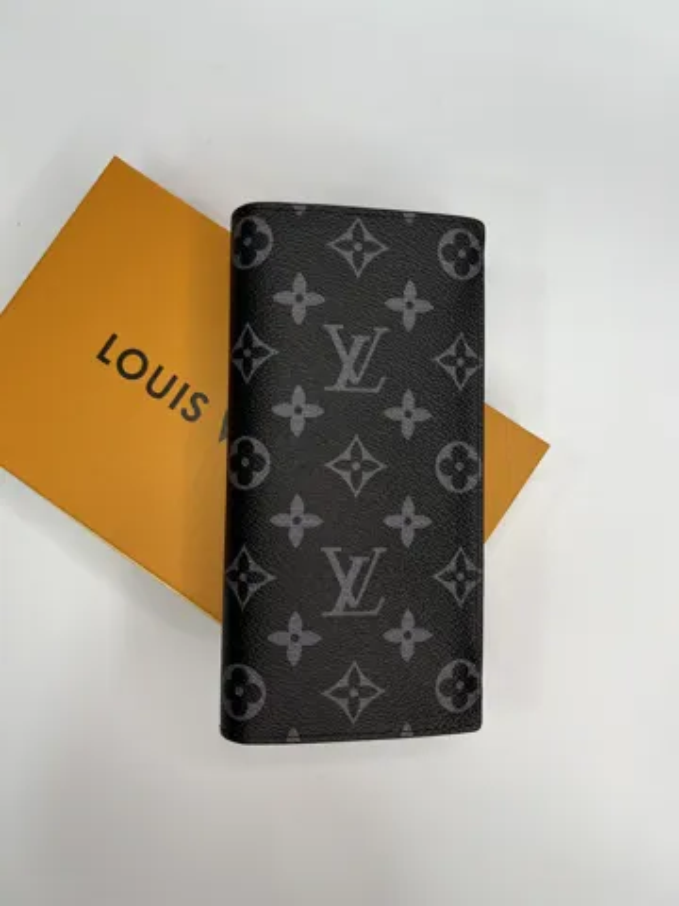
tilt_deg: -85.4
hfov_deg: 53.1
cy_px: 453
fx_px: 680
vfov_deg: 67.3
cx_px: 340
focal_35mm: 26
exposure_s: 1/410
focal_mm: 5.7
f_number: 1.5
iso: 50
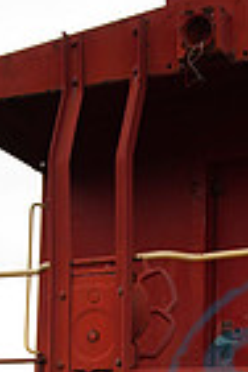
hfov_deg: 13.0
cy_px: 472
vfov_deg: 18.7
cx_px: 313
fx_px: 1054
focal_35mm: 102
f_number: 2.8
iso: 200
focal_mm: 32
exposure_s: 1/1250
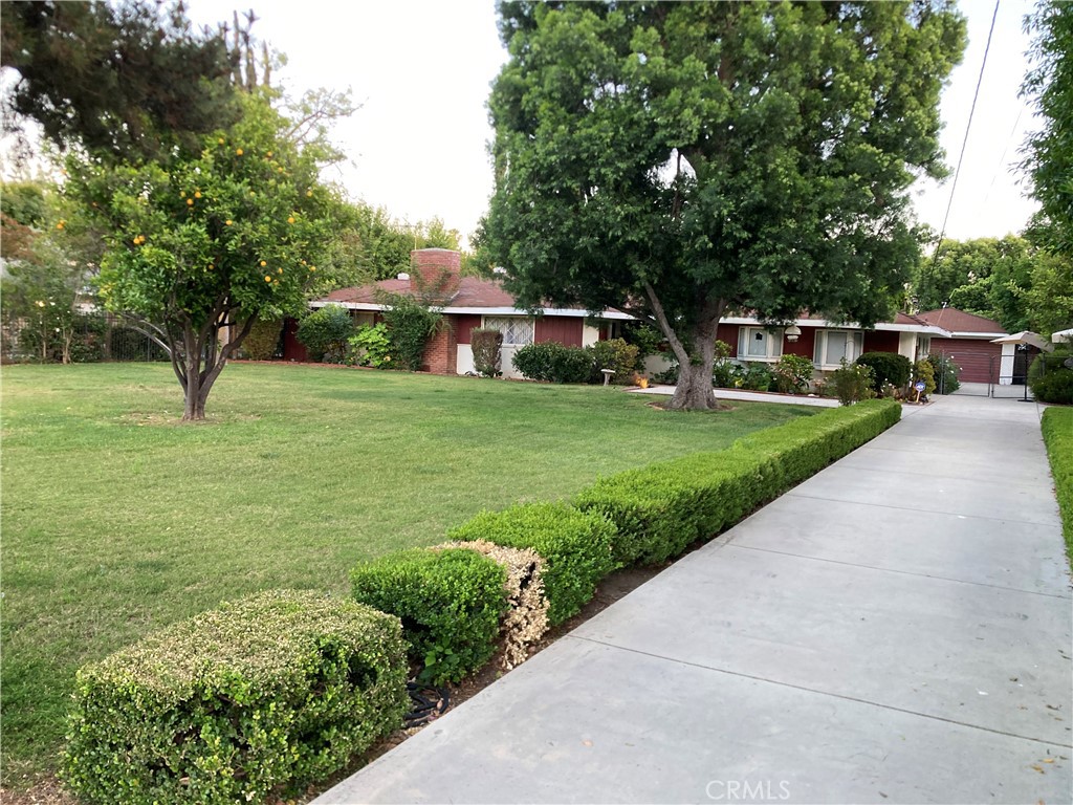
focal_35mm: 28
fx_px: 868
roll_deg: -2.5
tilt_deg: -4.6
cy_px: 402
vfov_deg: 49.7
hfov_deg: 63.4
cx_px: 536
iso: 100
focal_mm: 3.99
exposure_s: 1/60
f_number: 1.8
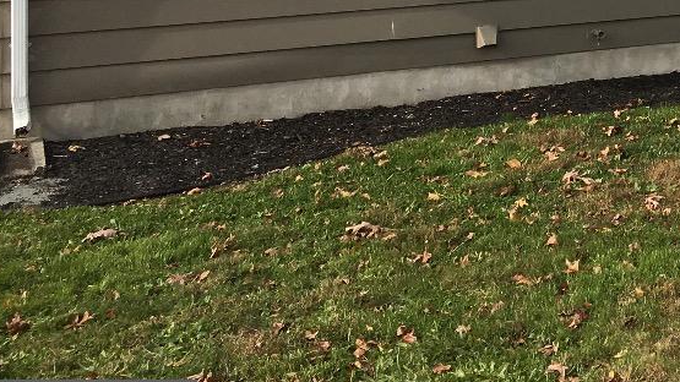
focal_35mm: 82
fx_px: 1478
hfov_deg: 23.2
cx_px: 865
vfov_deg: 13.7
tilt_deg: +2.4
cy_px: -211
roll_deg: +0.9
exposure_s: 1/962
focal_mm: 4.15
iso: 25
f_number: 2.2
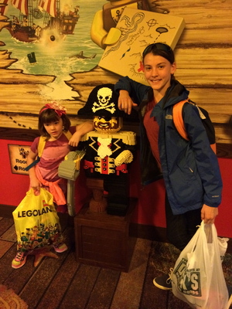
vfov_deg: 60.0
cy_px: 154
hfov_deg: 46.8
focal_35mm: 30
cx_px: 116
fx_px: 268
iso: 640
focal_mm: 4.12
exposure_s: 1/15
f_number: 2.2
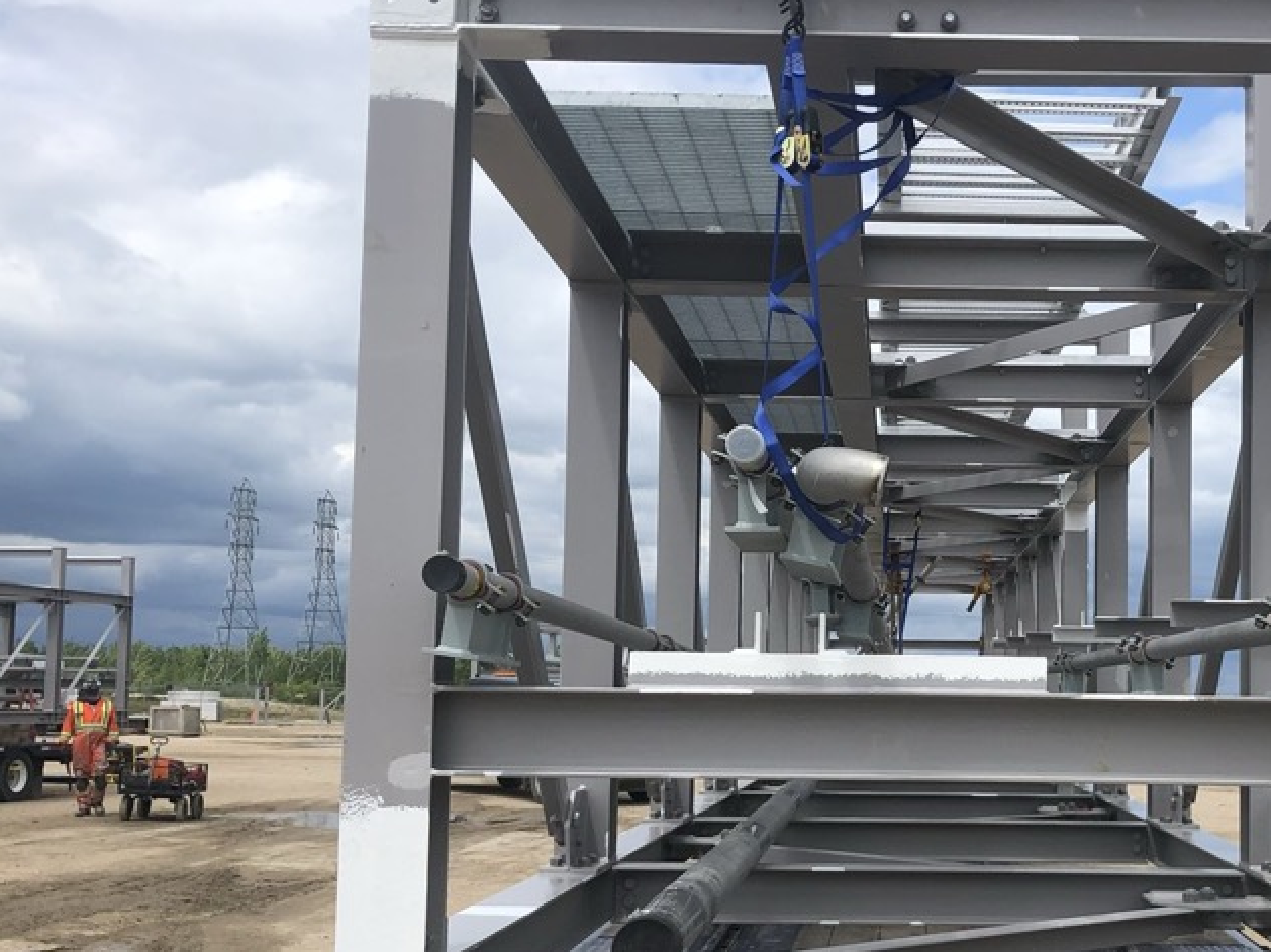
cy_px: 628
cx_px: 915
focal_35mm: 49
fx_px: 1798
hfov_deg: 38.2
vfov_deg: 29.5
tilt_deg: +4.0
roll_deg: +0.3
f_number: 1.8
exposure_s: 1/2667
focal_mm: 3.99
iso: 20
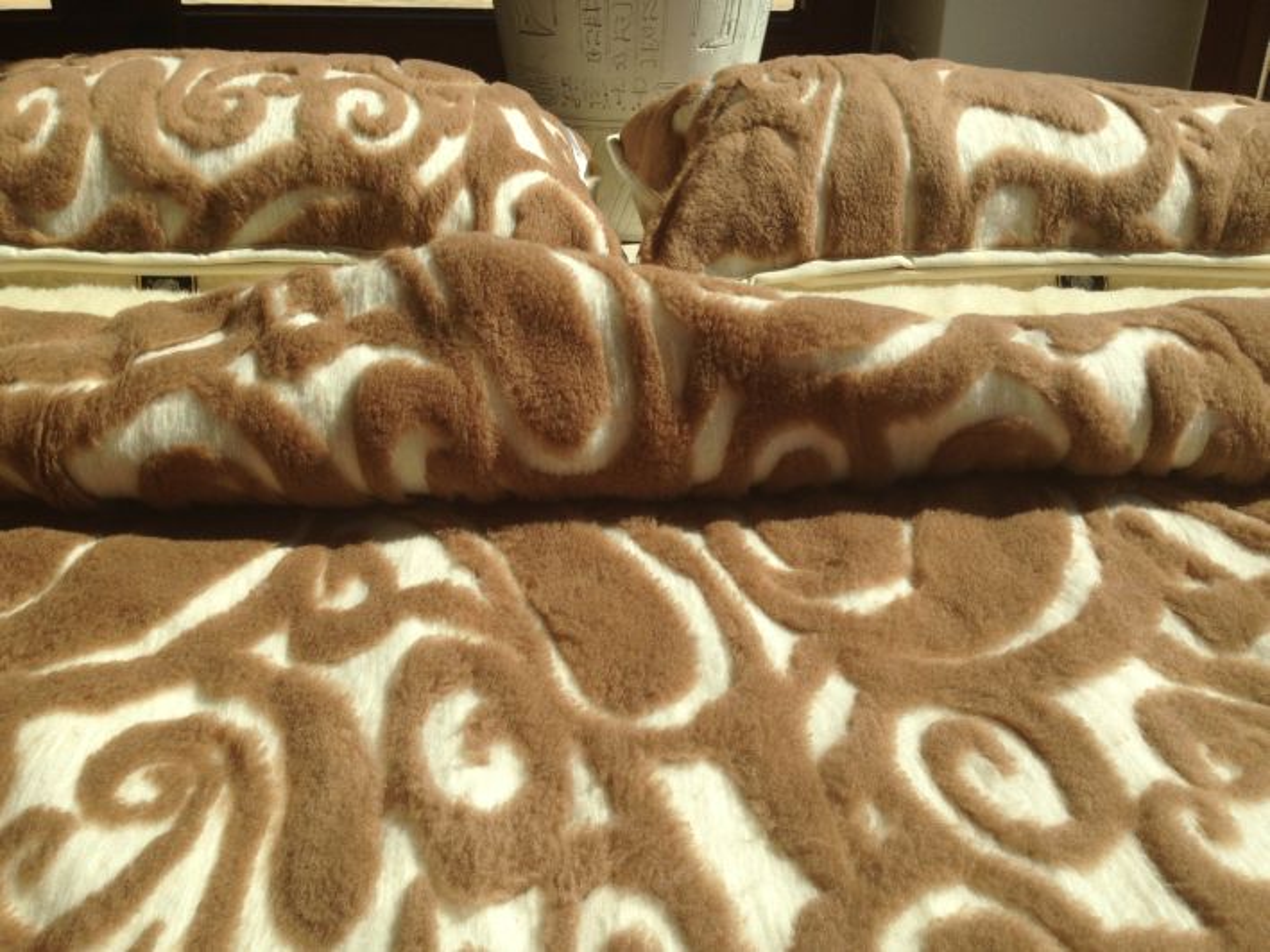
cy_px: 476
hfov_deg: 55.3
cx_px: 635
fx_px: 1211
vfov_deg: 43.0
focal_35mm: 33
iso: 50
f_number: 2.4
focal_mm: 4.13
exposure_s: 1/2008
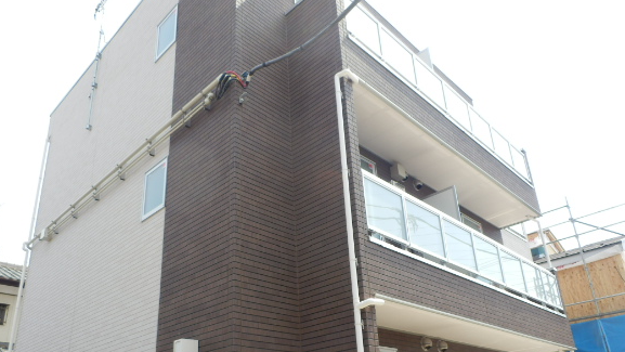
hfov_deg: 66.0
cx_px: 298
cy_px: 246
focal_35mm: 29
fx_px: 481
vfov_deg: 39.5
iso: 80
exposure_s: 1/400
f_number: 3
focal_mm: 4.2
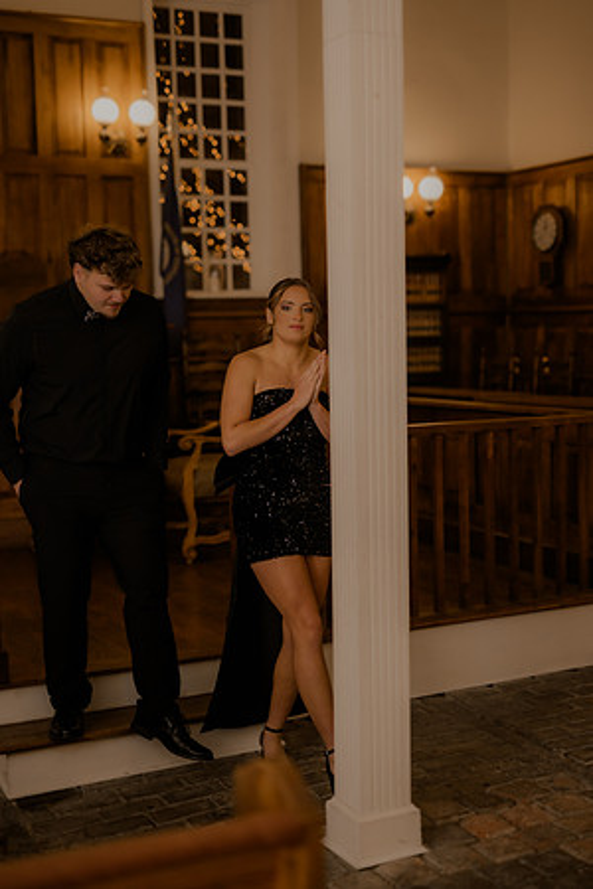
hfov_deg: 27.0
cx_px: 296
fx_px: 1235
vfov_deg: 39.6
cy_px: 444
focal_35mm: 50
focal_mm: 50
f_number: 1.4
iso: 320
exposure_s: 1/200
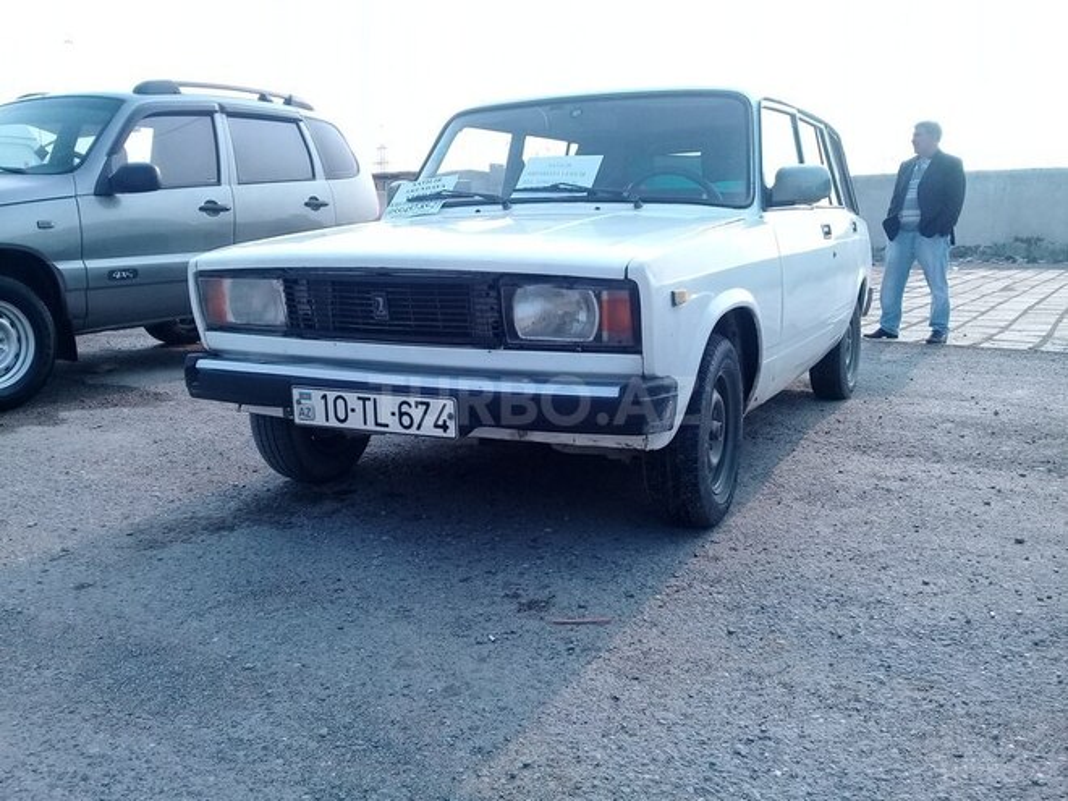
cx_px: 534
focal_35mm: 31
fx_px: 956
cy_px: 400
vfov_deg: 45.4
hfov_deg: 58.4
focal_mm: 3.3
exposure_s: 1/572
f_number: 2.2
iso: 64
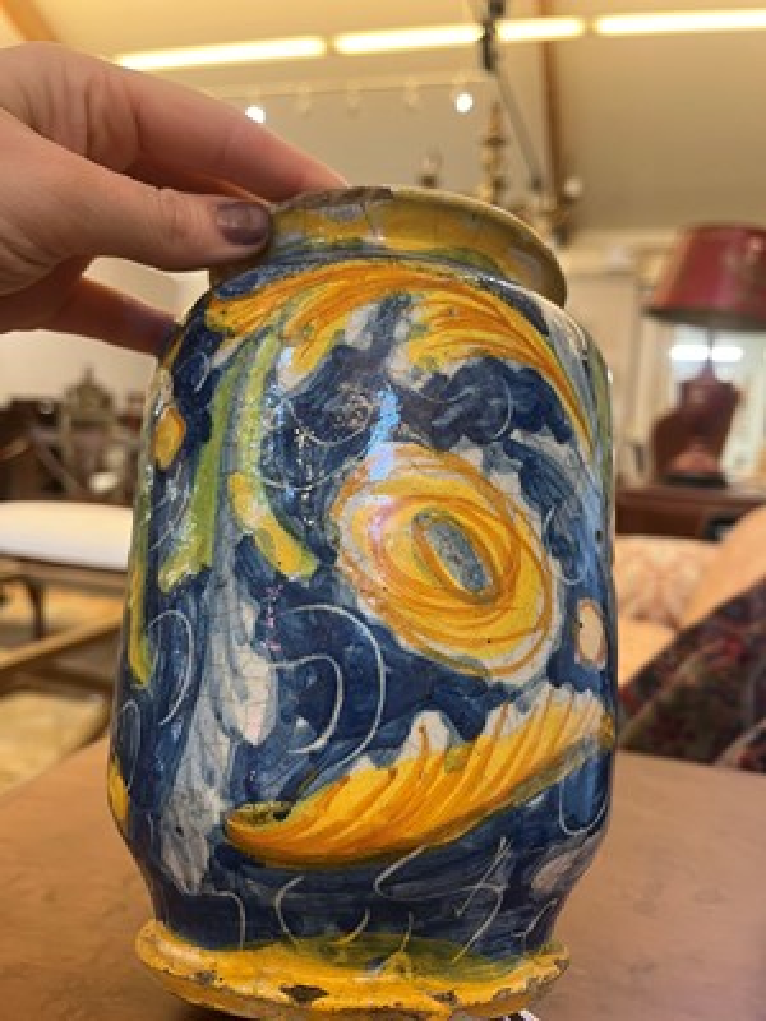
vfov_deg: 67.3
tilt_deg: -5.7
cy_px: 510
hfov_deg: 53.1
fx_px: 767
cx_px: 383
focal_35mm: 26
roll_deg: -2.6
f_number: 1.6
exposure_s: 1/50
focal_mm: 5.1
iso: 160
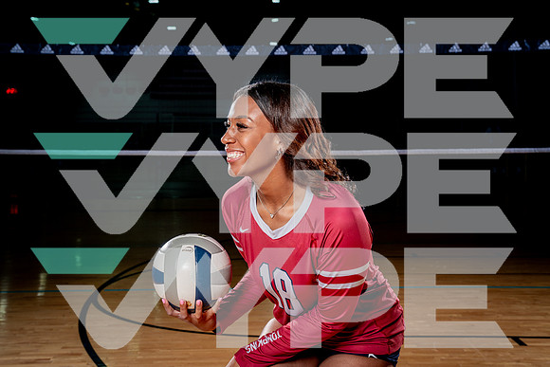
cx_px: 275
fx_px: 804
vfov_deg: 25.7
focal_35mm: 53
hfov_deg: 37.7
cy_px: 184
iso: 250
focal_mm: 50
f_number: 7.1
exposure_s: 1/250
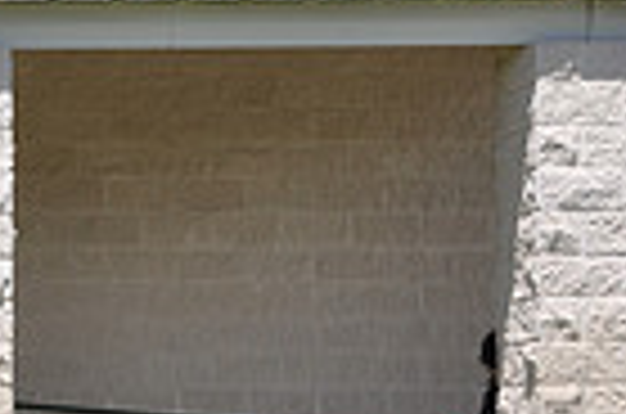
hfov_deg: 11.6
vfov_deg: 8.4
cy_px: 335
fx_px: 2828
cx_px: -527
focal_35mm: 163
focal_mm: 26
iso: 200
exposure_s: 1/160
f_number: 13
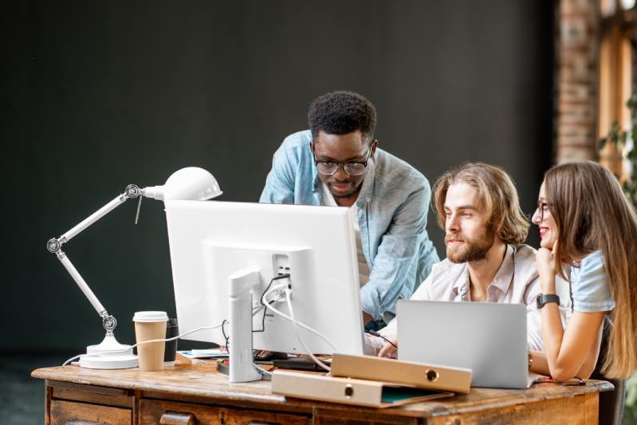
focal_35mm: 117
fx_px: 2070
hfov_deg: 17.5
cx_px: 356
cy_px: 195
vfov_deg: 11.7
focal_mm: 85
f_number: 2.2
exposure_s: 1/160
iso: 400
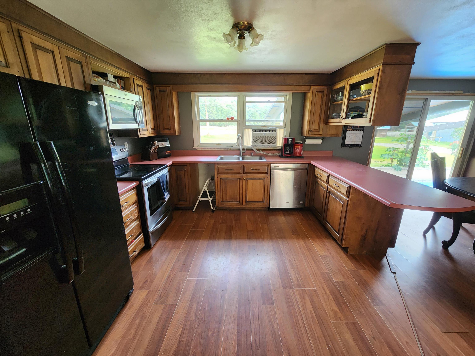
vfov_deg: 89.9
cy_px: 178
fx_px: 178
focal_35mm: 13
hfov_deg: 106.2
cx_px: 238
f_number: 2.2
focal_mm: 2.2
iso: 320
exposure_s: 1/30
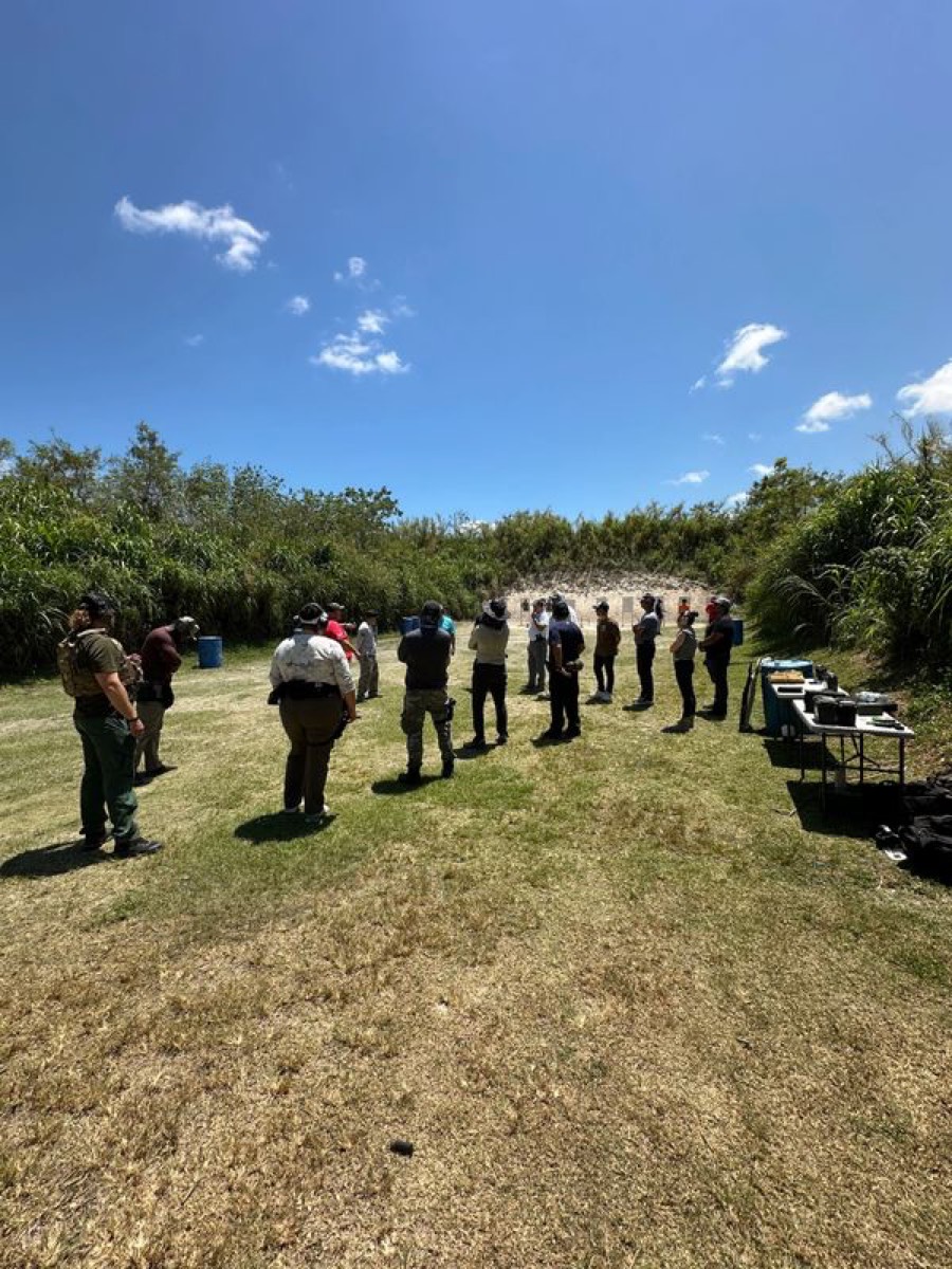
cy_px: 634
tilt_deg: -2.5
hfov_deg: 85.7
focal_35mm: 14
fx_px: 513
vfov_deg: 102.1
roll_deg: +0.2
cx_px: 476
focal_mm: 2.22
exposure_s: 1/1855
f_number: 2.2
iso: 50
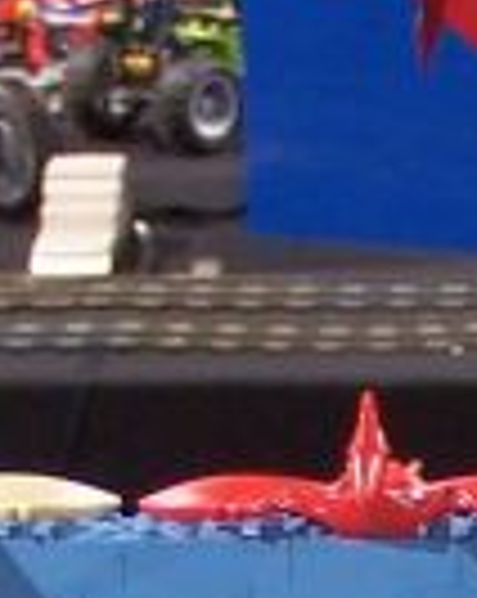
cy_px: 953
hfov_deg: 3.6
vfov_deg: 4.6
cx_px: 788
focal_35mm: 421
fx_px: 7446
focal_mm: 9.3
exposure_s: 1/2
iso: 80
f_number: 3.1
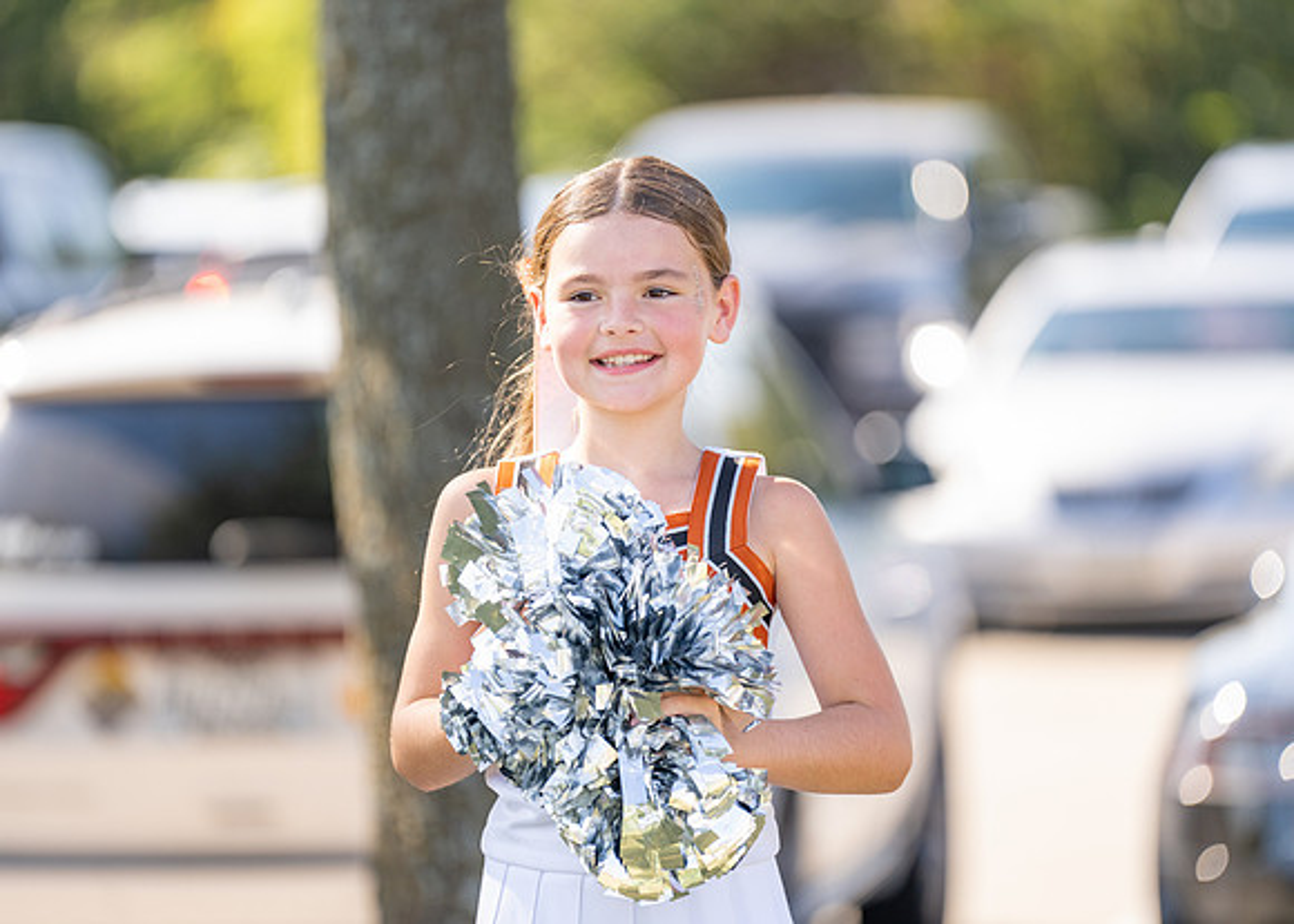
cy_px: 462
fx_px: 7800
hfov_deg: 9.5
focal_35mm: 212
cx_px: 647
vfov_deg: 6.8
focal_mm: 200
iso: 250
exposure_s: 1/1000
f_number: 2.8
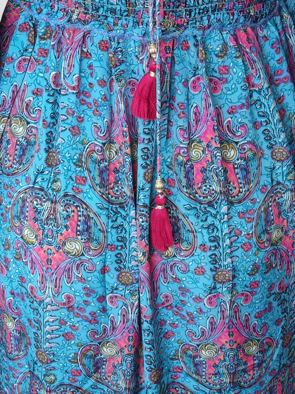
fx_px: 1136
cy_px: 225
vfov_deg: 19.6
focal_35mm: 100
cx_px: 156
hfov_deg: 14.8
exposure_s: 1/120
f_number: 2.68
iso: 1016
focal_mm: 10.55
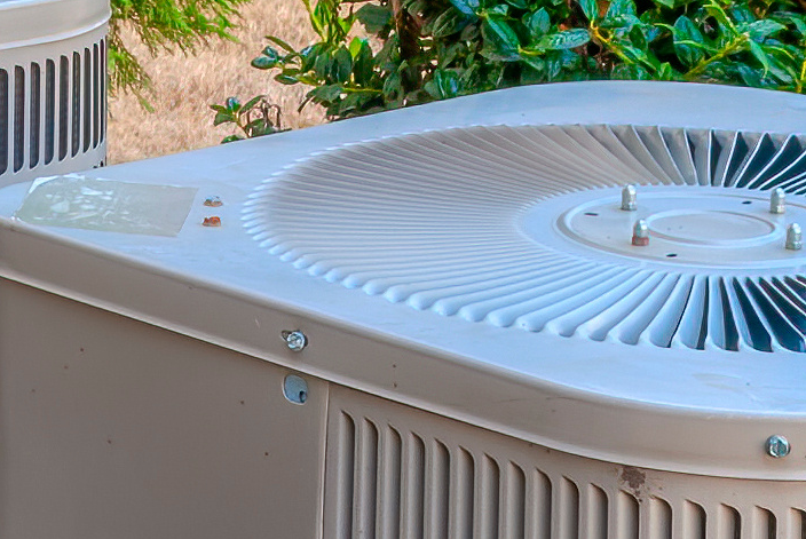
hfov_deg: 10.5
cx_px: -361
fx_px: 4253
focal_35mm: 190
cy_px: 827
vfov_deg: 7.1
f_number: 10
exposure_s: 1/8
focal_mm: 23
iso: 100
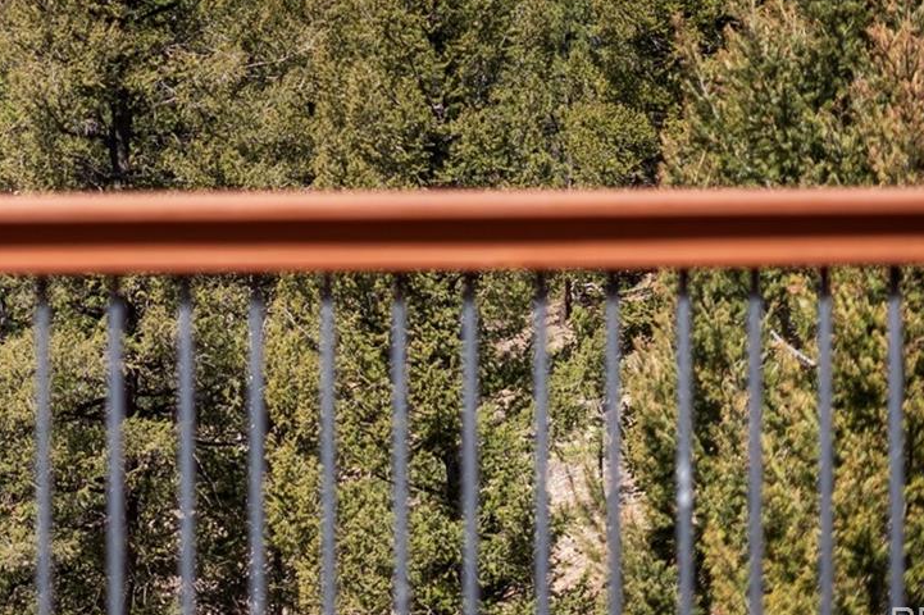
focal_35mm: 111
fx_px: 2848
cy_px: -35
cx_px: 73
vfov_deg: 12.2
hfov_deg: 18.1
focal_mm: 50
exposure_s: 1/5000
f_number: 2.2
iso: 200
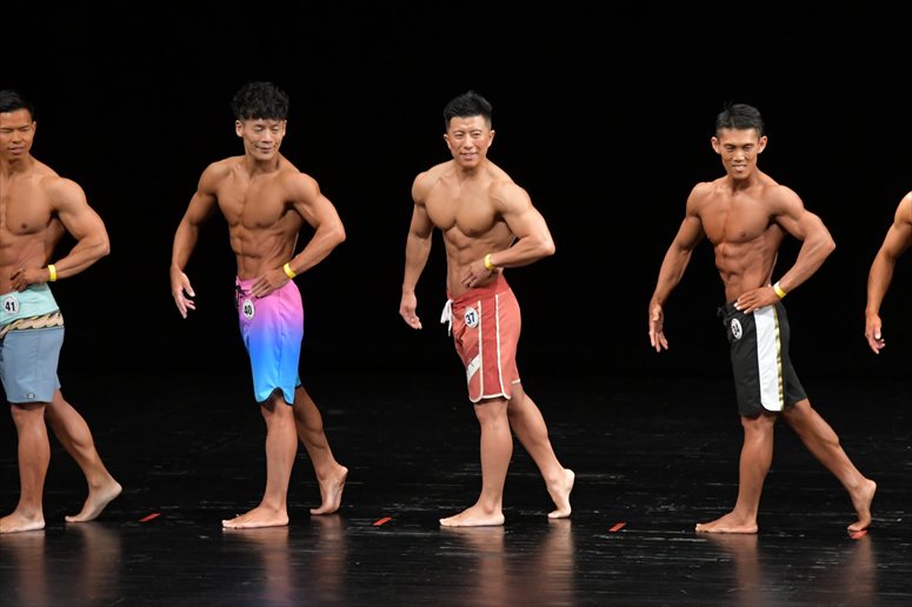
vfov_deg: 5.4
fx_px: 6457
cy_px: 304
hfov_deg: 8.1
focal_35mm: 255
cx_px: 456
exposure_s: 1/400
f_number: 5.6
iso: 3200
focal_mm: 170
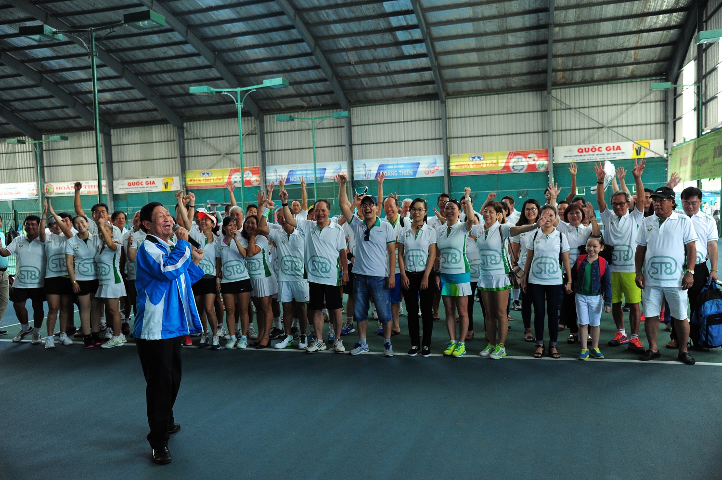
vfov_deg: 42.3
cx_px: 361
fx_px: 621
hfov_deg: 60.3
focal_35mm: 31
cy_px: 240
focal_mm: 31
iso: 1600
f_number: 4.5
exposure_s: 1/100
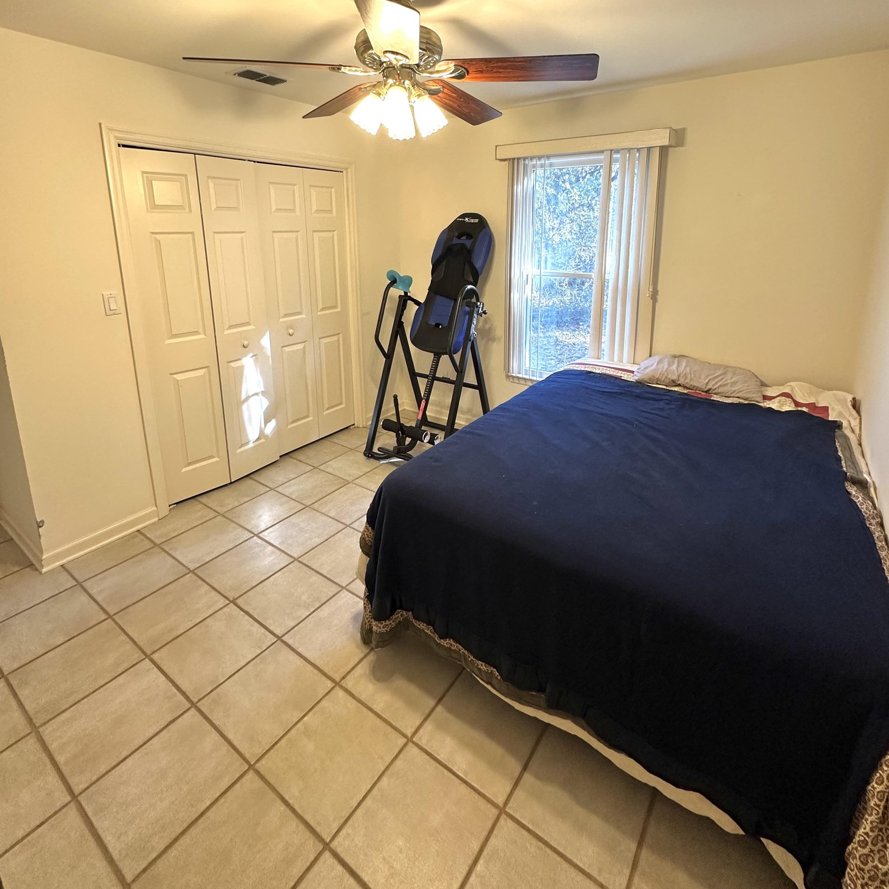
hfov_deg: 83.9
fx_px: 494
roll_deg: +0.1
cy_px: 331
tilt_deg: -10.9
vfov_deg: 82.3
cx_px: 456
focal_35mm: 17
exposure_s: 1/60
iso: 200
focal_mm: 2.22
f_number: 2.2
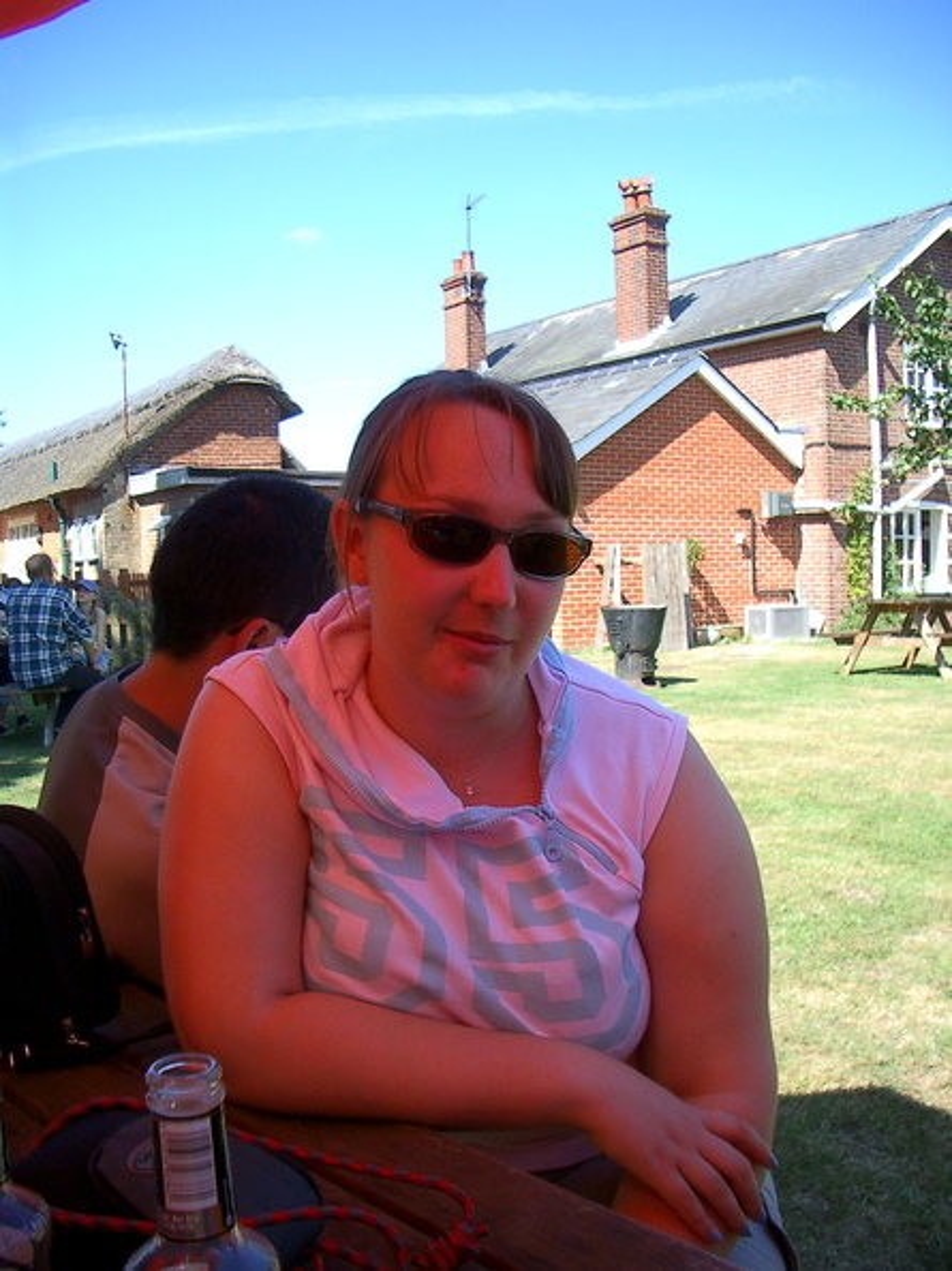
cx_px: 476
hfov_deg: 40.7
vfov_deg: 52.6
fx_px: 1284
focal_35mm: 35
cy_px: 636
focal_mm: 5.8
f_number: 2.6
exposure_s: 1/400
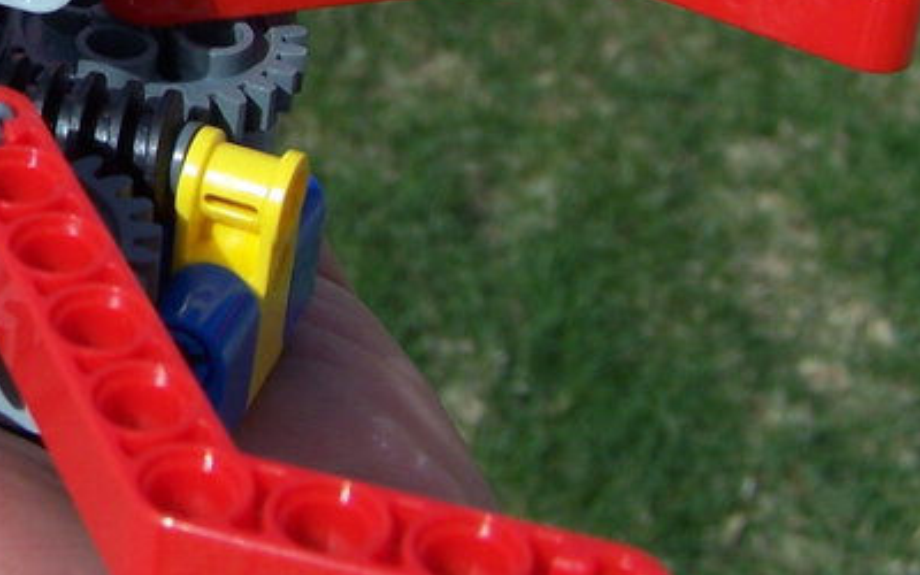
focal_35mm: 103
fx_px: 2583
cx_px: -106
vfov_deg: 12.6
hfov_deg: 19.3
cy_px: 78
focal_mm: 6.3
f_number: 4
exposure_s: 1/800
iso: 80
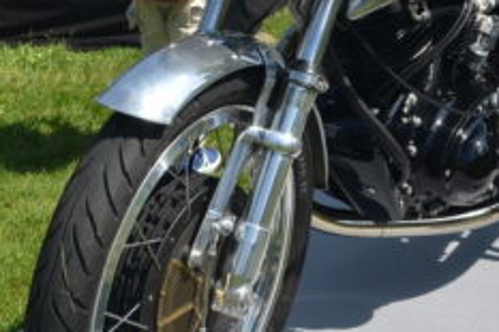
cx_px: 233
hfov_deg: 17.5
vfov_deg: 11.6
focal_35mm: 117
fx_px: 1621
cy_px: -2
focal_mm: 26
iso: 100
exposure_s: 1/320
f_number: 9
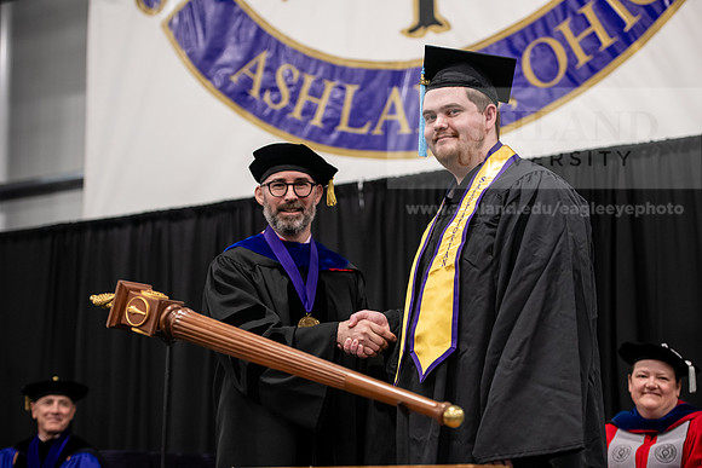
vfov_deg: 17.5
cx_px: 351
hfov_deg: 26.0
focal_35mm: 78
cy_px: 234
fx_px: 1521
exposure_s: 1/200
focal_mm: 78
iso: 2500
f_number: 3.2
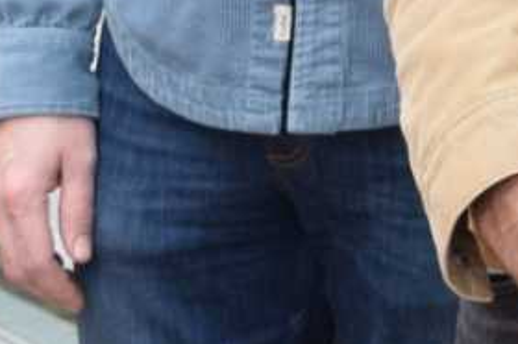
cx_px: 901
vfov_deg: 5.7
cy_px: -471
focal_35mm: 231
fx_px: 3315
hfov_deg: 8.6
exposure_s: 1/125
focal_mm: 21
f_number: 5.6
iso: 400
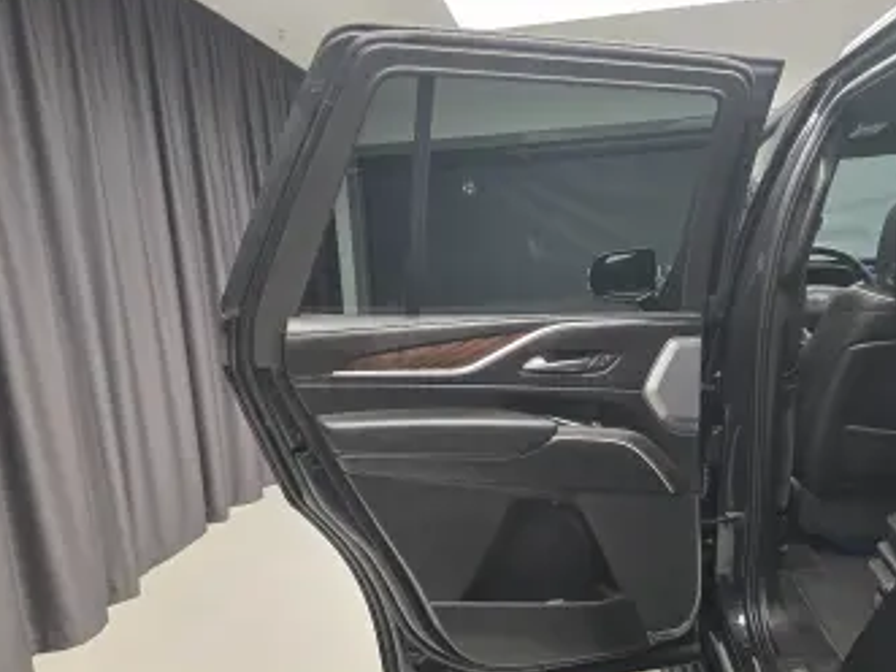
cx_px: 452
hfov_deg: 69.4
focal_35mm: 25
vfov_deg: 54.8
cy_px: 358
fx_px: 647
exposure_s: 1/100
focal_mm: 6.3
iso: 320
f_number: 1.7
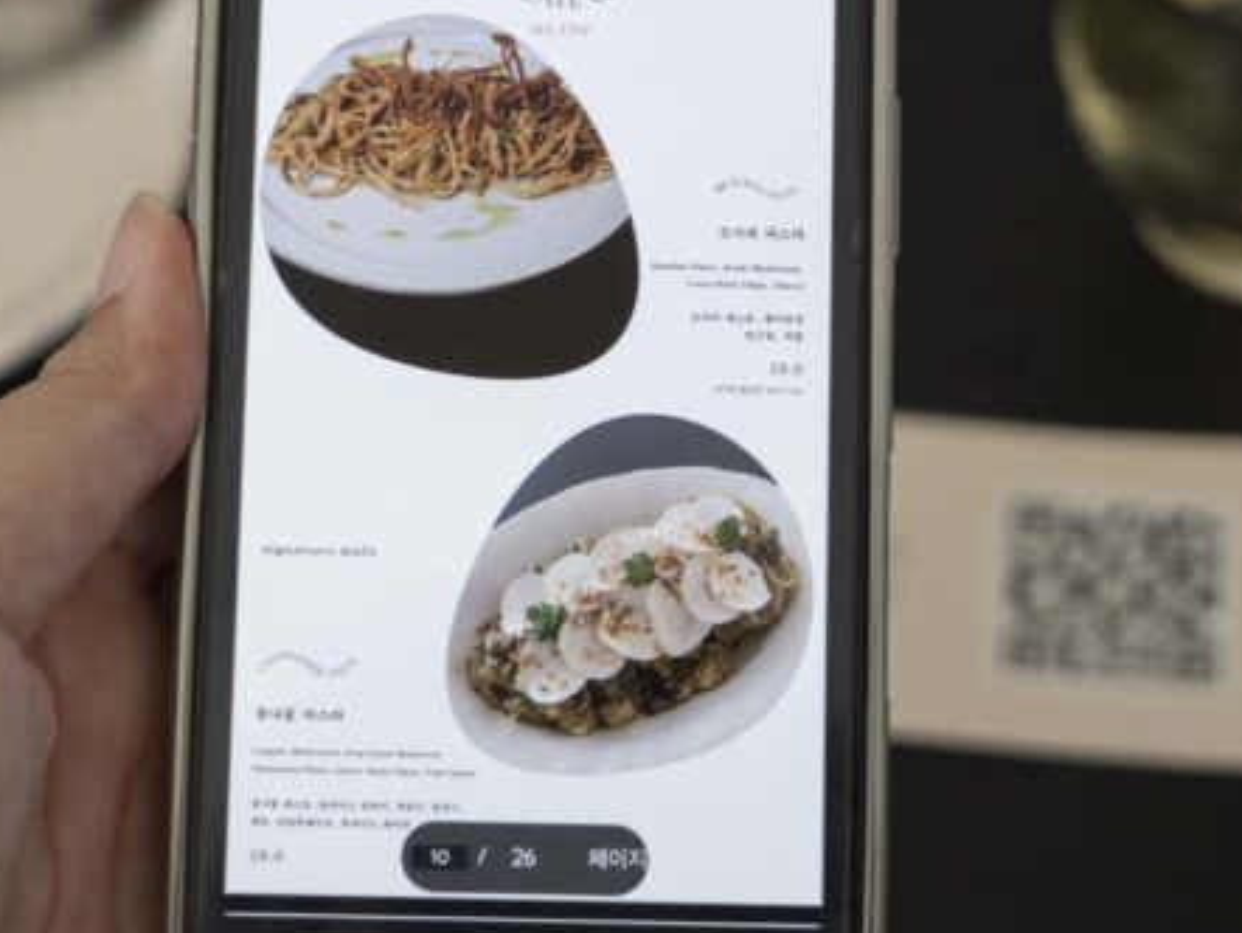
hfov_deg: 20.0
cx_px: 700
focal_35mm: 98
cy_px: 280
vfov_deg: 15.1
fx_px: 3518
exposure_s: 1/60
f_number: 5.6
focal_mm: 44
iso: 320
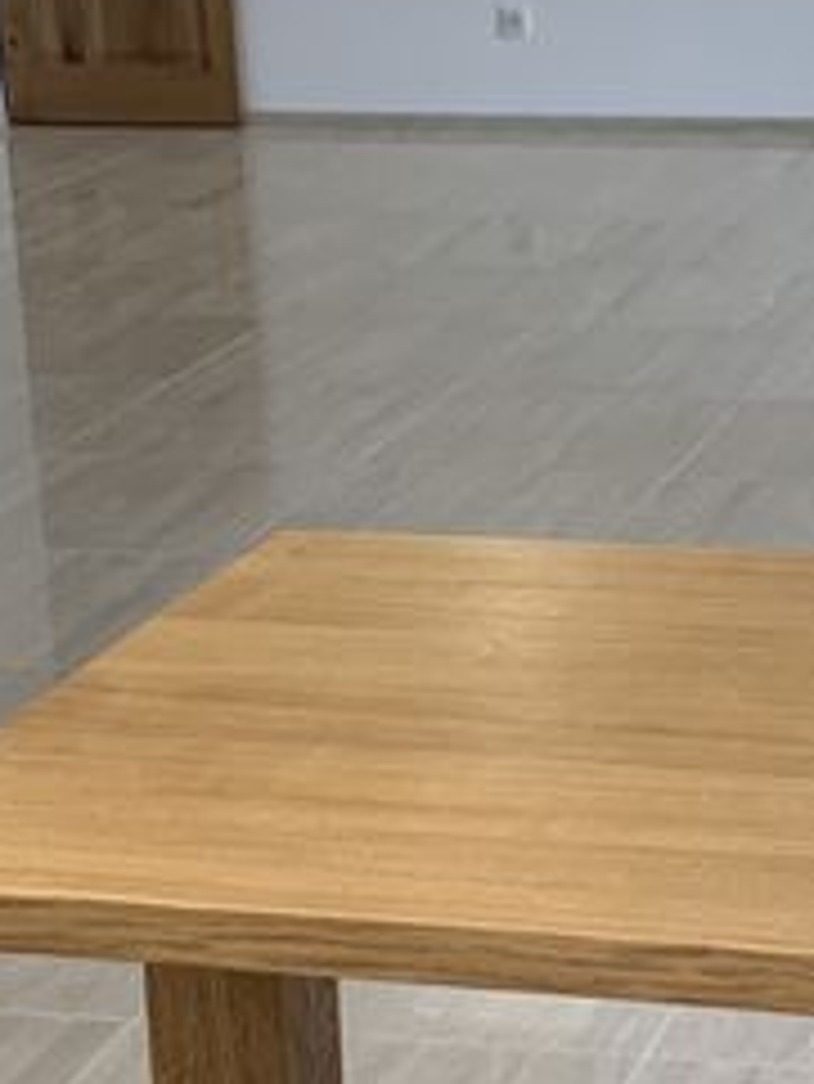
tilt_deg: -16.2
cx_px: 733
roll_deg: +2.4
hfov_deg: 13.6
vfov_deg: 18.2
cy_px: 603
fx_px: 3383
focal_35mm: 108
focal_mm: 4.25
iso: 100
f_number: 1.8
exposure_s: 1/106
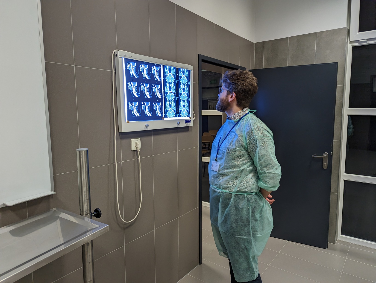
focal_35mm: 24
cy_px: 142
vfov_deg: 56.9
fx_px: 261
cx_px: 188
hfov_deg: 71.5
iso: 91
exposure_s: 1/100
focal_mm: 6.81
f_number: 1.85
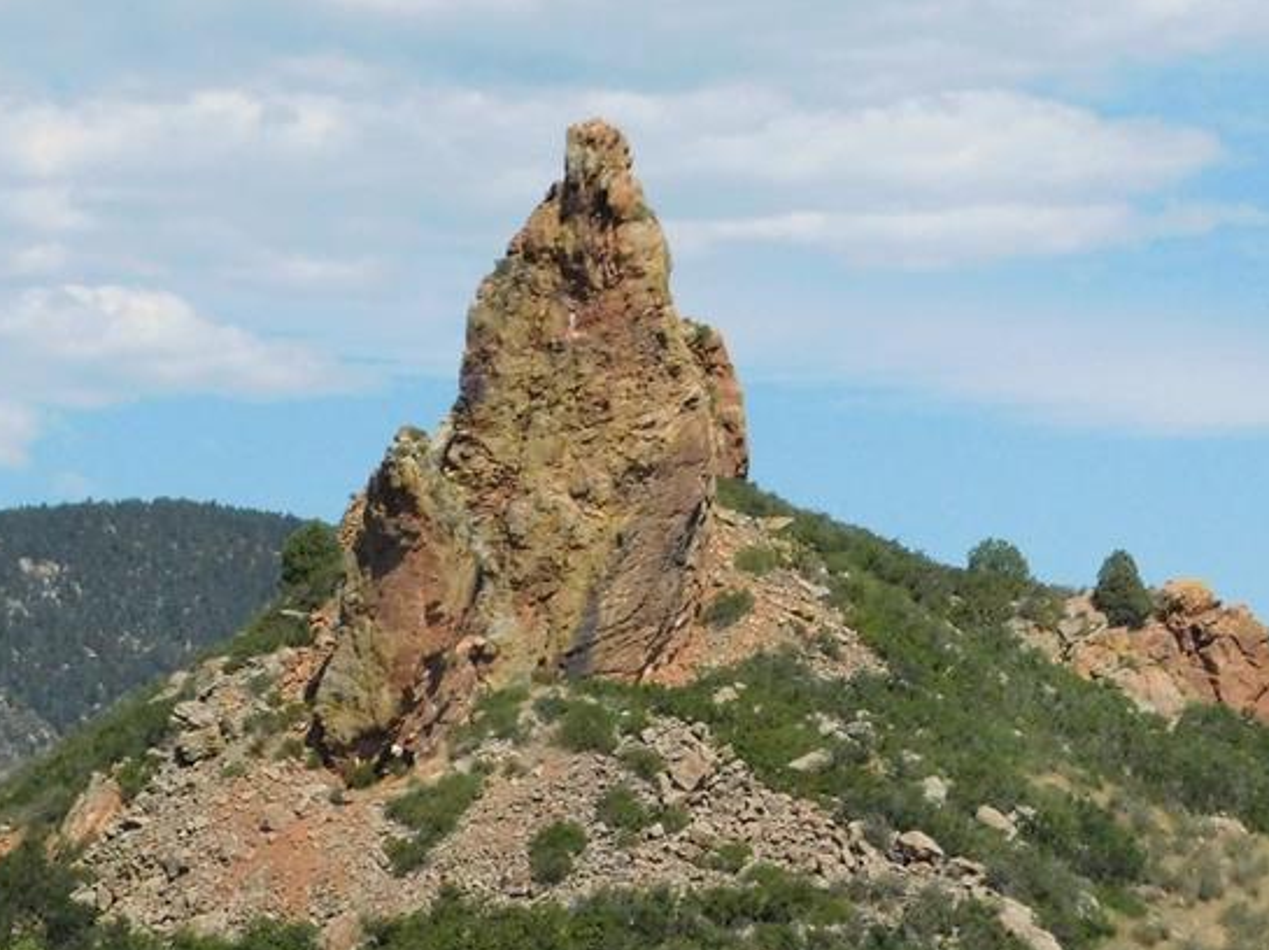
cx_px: 903
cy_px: 588
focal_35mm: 186
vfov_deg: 8.0
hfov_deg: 10.6
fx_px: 6814
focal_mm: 17.6
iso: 800
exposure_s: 1/1500
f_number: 9.2
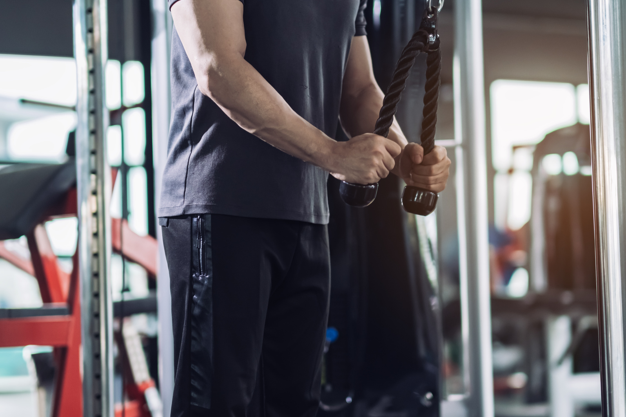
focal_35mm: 101
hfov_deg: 20.2
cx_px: 308
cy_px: 233
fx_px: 1756
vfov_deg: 13.6
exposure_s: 1/250
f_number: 1.4
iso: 640
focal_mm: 56
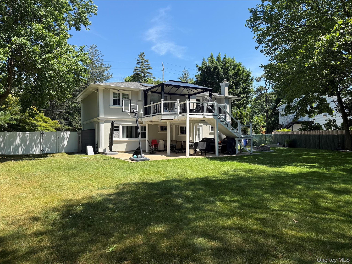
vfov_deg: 56.8
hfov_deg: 71.6
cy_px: 132
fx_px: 244
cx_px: 176
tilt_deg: +1.4
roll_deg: +0.6
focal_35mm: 24
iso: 80
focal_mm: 6.76
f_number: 1.78
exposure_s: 1/2053
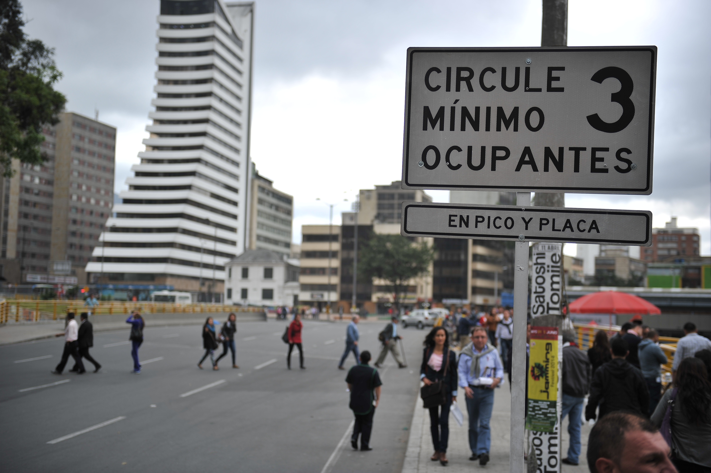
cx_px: 356
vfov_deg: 27.0
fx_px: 987
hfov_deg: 39.6
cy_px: 236
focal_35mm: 50
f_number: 2.8
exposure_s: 1/800
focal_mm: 50
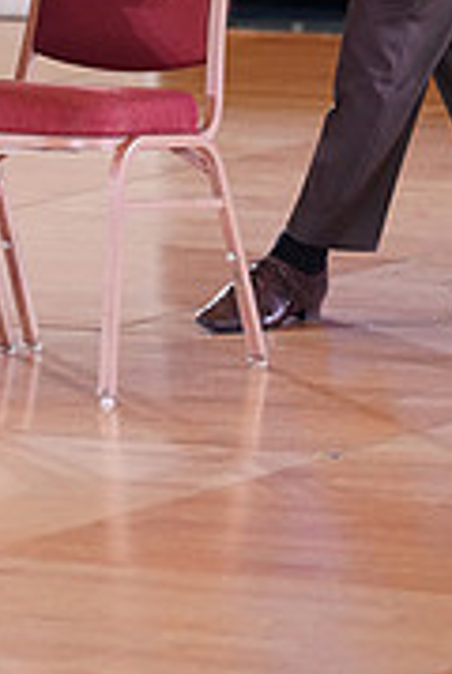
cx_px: 77
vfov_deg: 4.2
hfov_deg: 2.8
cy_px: -166
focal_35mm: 489
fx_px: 9173
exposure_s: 1/500
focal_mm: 151
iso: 2500
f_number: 2.8
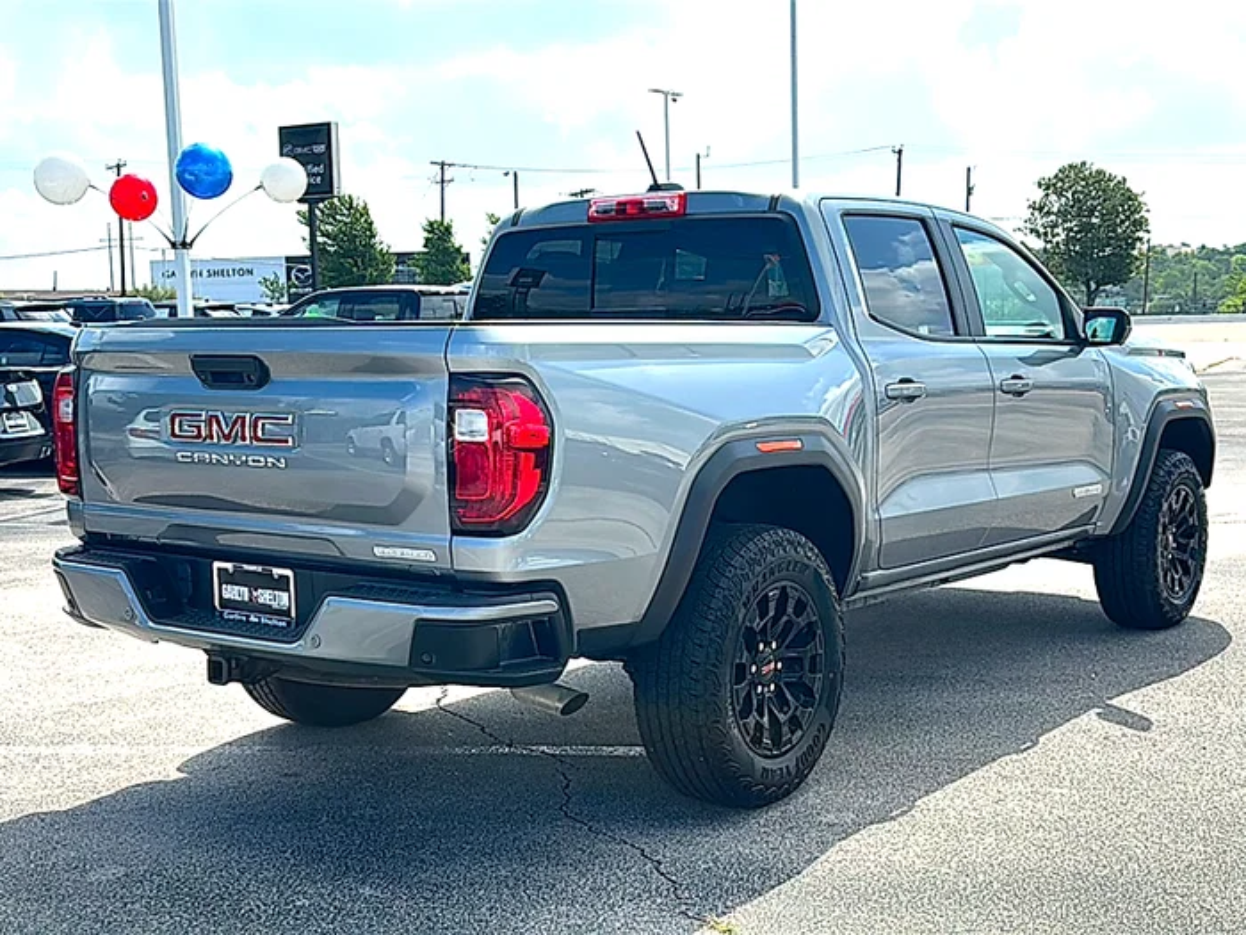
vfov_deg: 38.7
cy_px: 468
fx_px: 1332
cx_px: 623
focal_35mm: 37
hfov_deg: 50.1
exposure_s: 1/4219
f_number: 1.78
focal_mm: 6.86
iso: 80
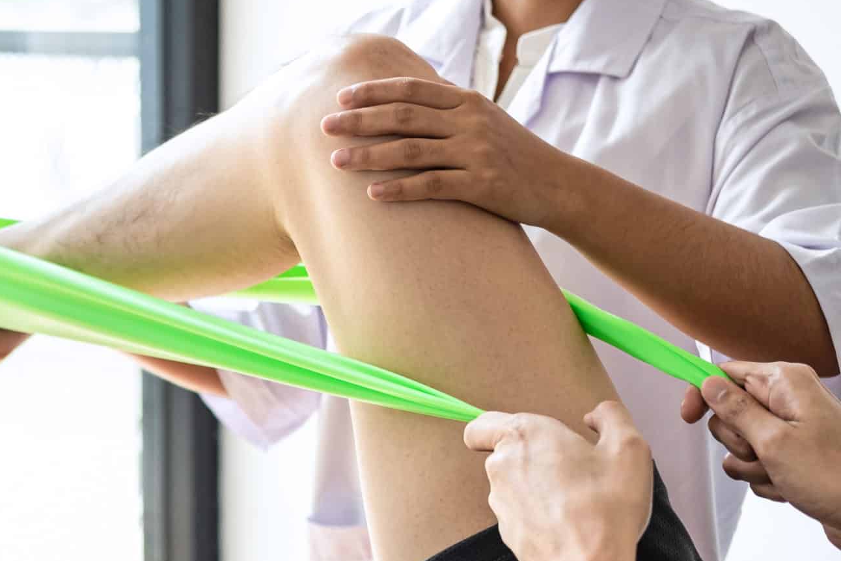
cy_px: 464
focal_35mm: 105
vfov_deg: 13.0
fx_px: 2453
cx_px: 195
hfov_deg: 19.3
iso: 200
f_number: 2
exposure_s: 1/160
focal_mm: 35
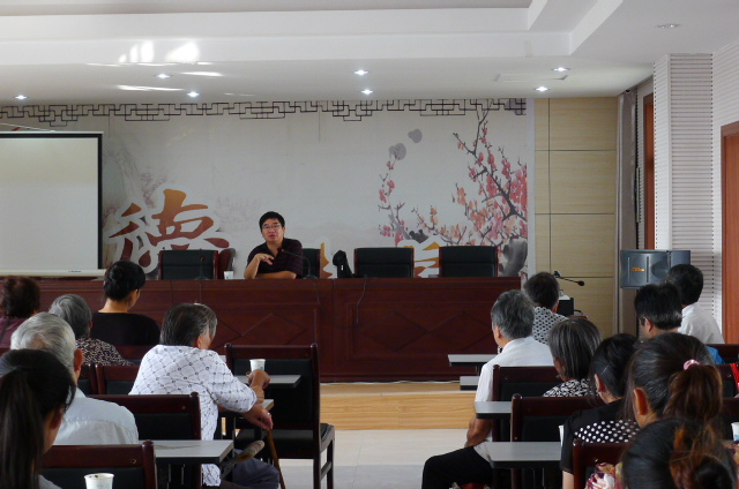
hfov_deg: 27.0
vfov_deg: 18.1
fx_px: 1537
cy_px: 244
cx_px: 370
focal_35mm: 75
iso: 400
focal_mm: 16
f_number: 3.1
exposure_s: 1/80
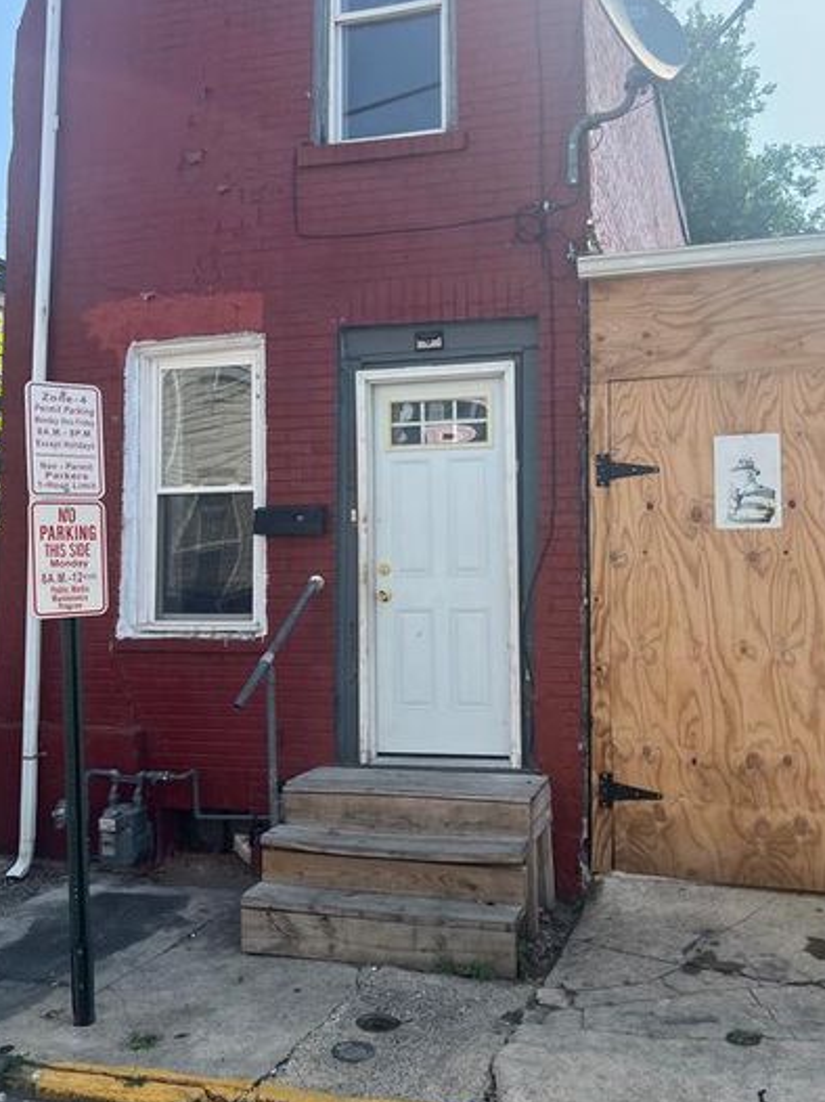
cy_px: 512
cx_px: 429
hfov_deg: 42.9
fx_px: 1049
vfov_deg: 55.3
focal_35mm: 33
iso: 50
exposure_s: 1/1901
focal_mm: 5.7
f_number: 1.5
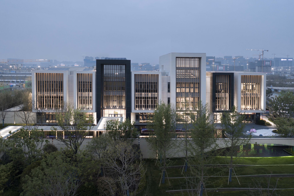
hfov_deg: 65.5
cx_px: 147
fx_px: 229
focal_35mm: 28
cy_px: 98
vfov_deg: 46.4
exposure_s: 1/5
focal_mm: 10.26
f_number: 2.8
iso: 100
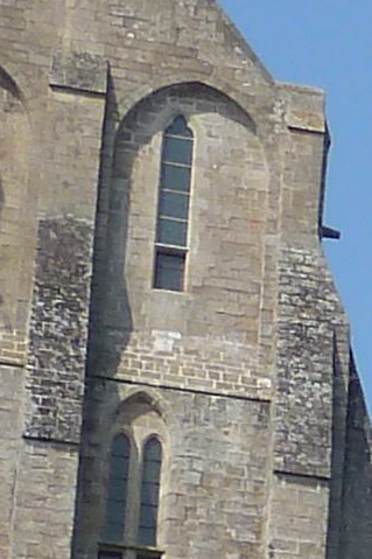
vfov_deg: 7.1
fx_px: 4312
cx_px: 1329
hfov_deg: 4.6
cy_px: 1259
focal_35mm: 278
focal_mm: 5.3
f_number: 4.5
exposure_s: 1/500
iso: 80
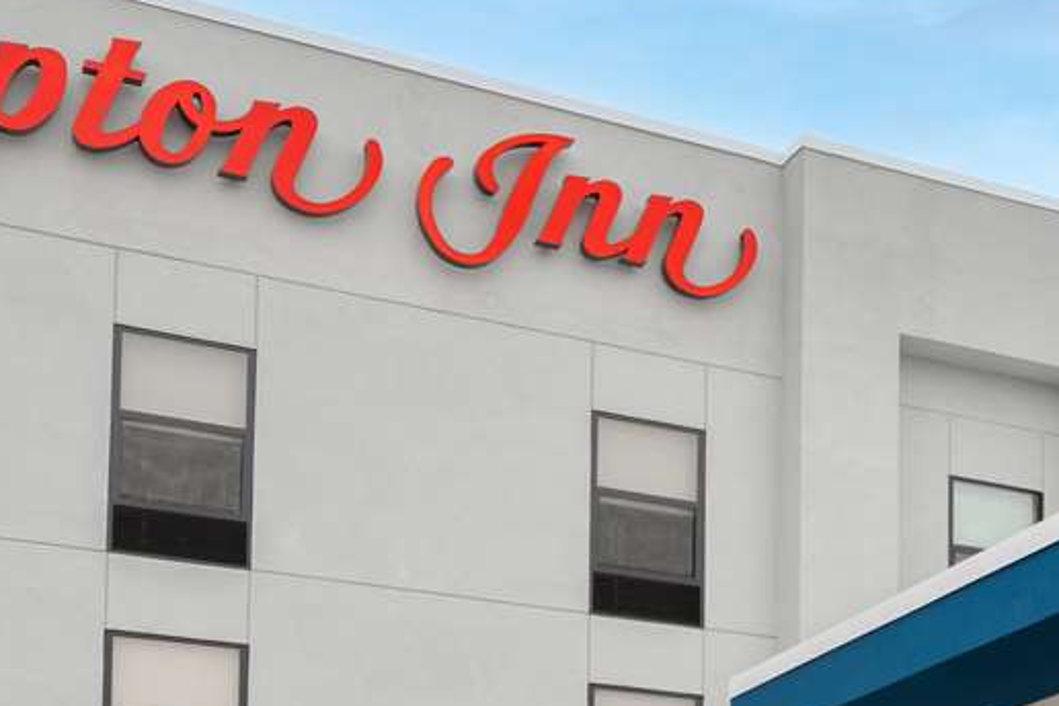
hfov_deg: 31.6
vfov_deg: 21.8
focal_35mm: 61
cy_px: 610
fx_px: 1794
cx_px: 909
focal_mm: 21
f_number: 11
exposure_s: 1/50
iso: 320
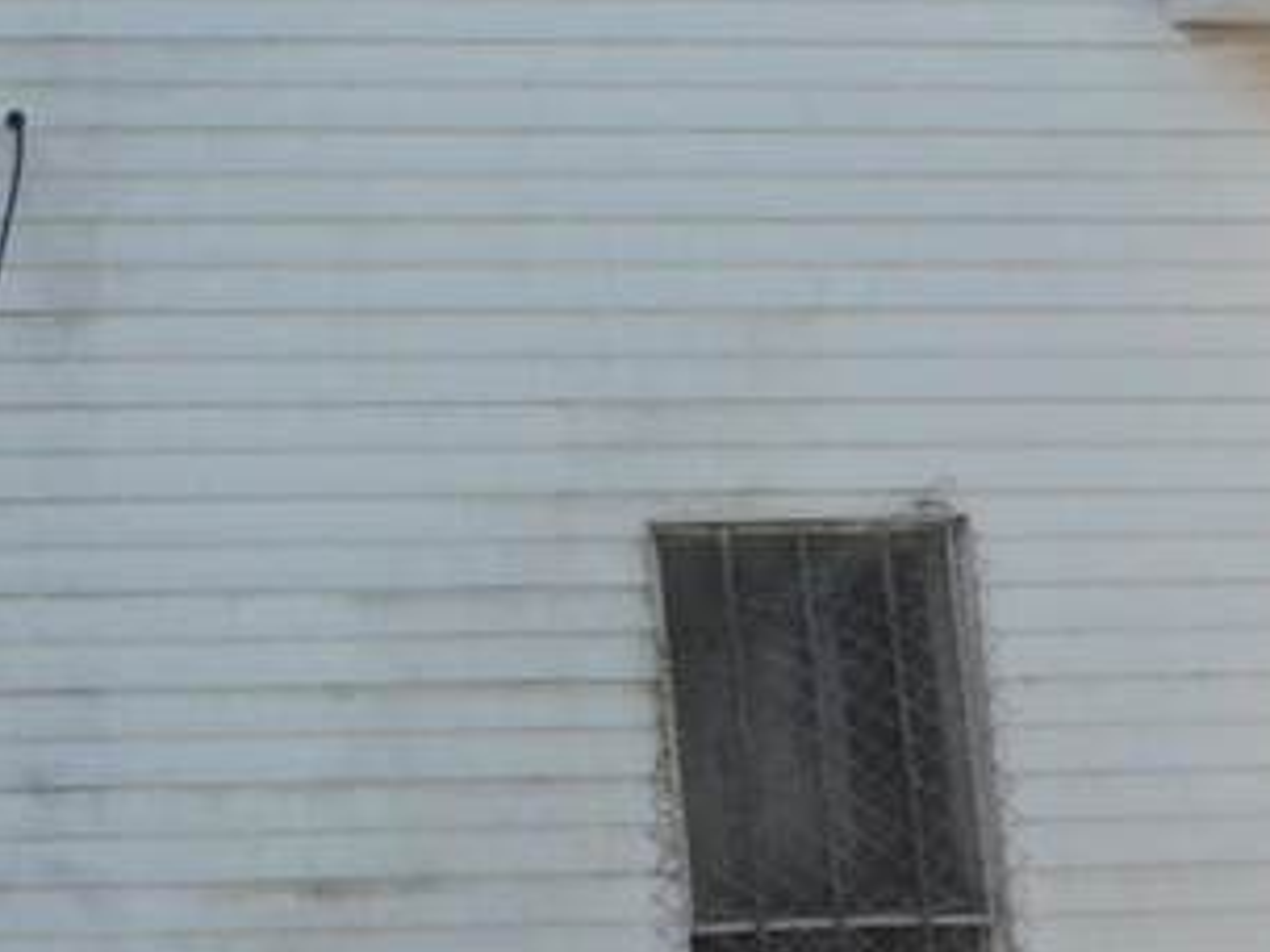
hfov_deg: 18.7
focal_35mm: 97
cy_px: 392
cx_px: -414
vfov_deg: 15.2
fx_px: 3559
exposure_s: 1/200
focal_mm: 4
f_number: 3
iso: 125
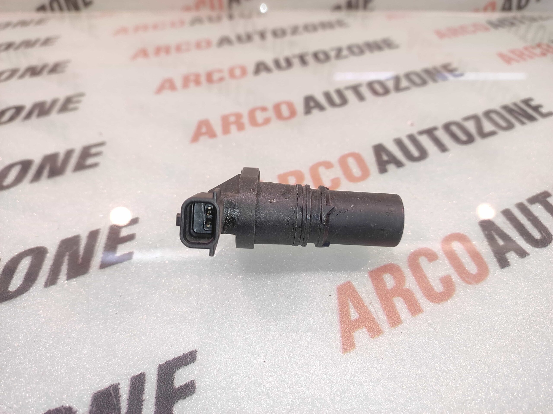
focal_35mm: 17
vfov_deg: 74.7
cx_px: 276
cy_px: 207
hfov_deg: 91.1
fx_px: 271
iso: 412
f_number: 1.79
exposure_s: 1/50
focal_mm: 4.74
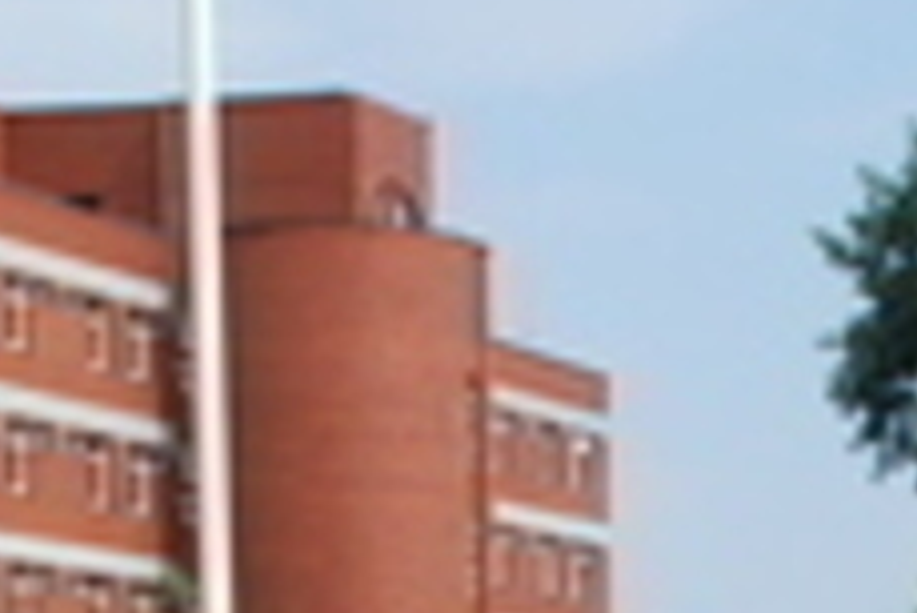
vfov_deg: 7.9
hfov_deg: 11.6
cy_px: 1186
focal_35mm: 168
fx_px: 4282
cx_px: 1502
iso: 320
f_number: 5.6
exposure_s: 1/1500
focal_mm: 20
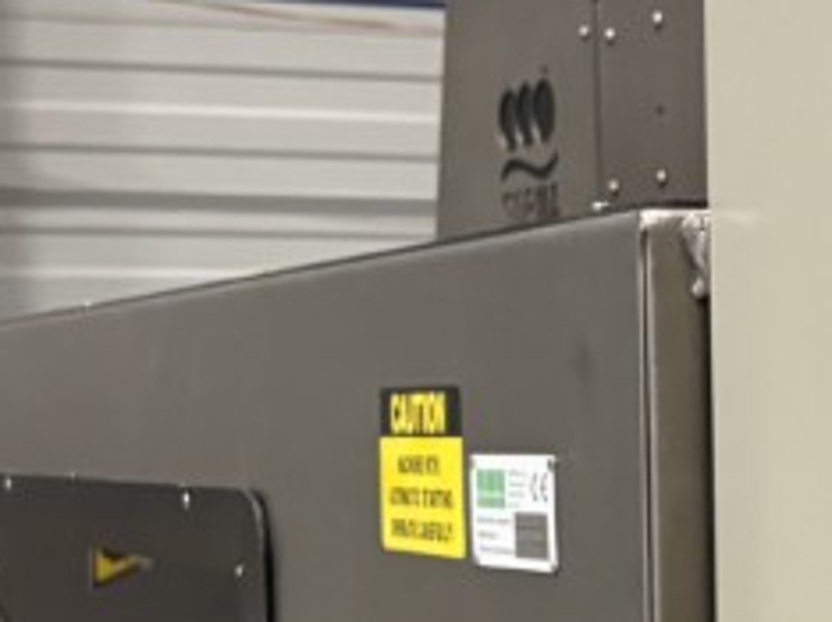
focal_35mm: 114
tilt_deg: -7.4
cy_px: 785
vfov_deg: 12.6
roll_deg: +1.2
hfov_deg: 17.0
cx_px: 775
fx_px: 2737
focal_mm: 5.96
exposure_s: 1/33
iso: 500
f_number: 1.6
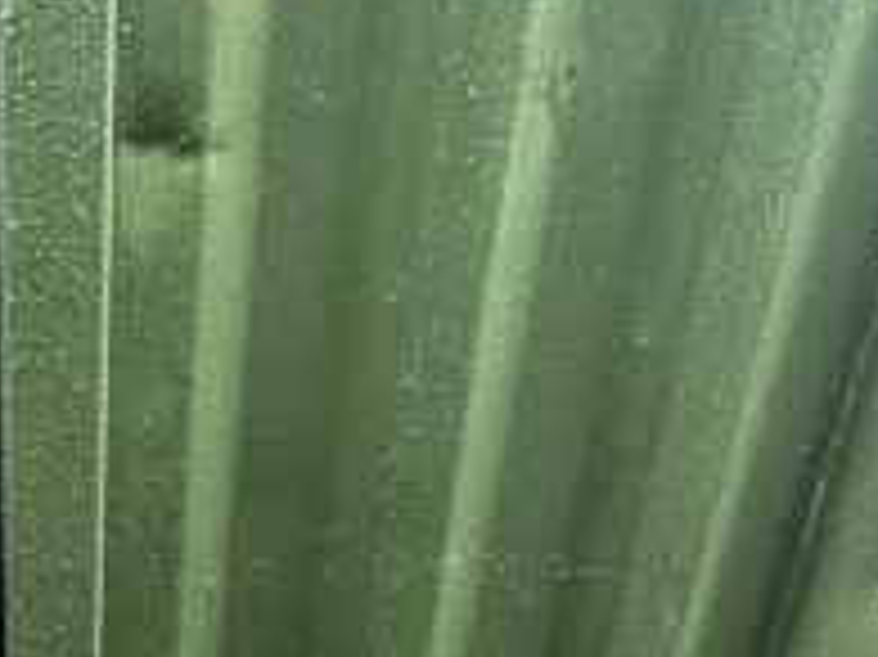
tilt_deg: -35.0
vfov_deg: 21.5
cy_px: 752
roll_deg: +2.1
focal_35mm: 64
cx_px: -36
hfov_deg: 28.1
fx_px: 1622
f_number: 1.6
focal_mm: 5.1
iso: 125
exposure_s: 1/60
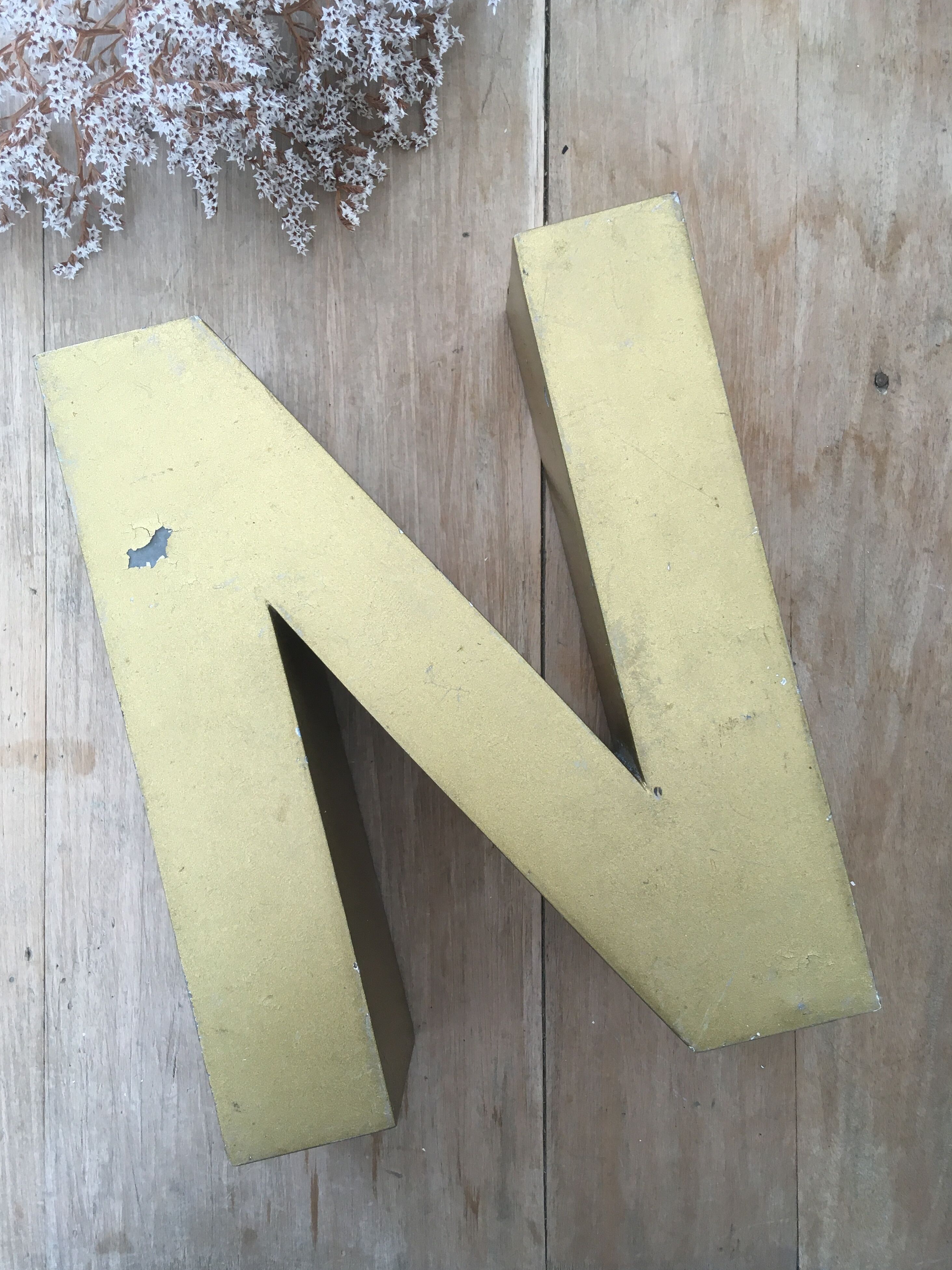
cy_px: 638
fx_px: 1100
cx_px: 461
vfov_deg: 60.0
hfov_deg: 46.8
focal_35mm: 30
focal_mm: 4.15
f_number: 2.2
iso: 25
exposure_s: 1/33
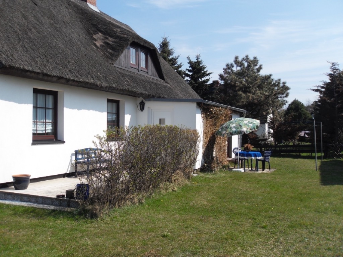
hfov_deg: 52.6
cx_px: 172
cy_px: 128
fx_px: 347
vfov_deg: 40.7
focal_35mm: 35
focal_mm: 6.3
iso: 80
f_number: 8.2
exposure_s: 1/180
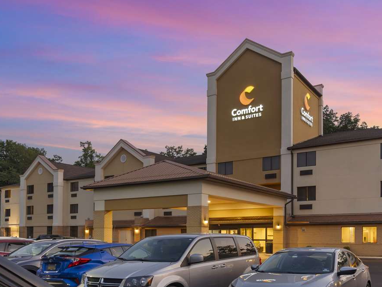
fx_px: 309
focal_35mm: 28
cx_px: 190
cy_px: 142
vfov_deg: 49.8
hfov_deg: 63.4
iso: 200
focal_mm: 25
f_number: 9
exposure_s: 4
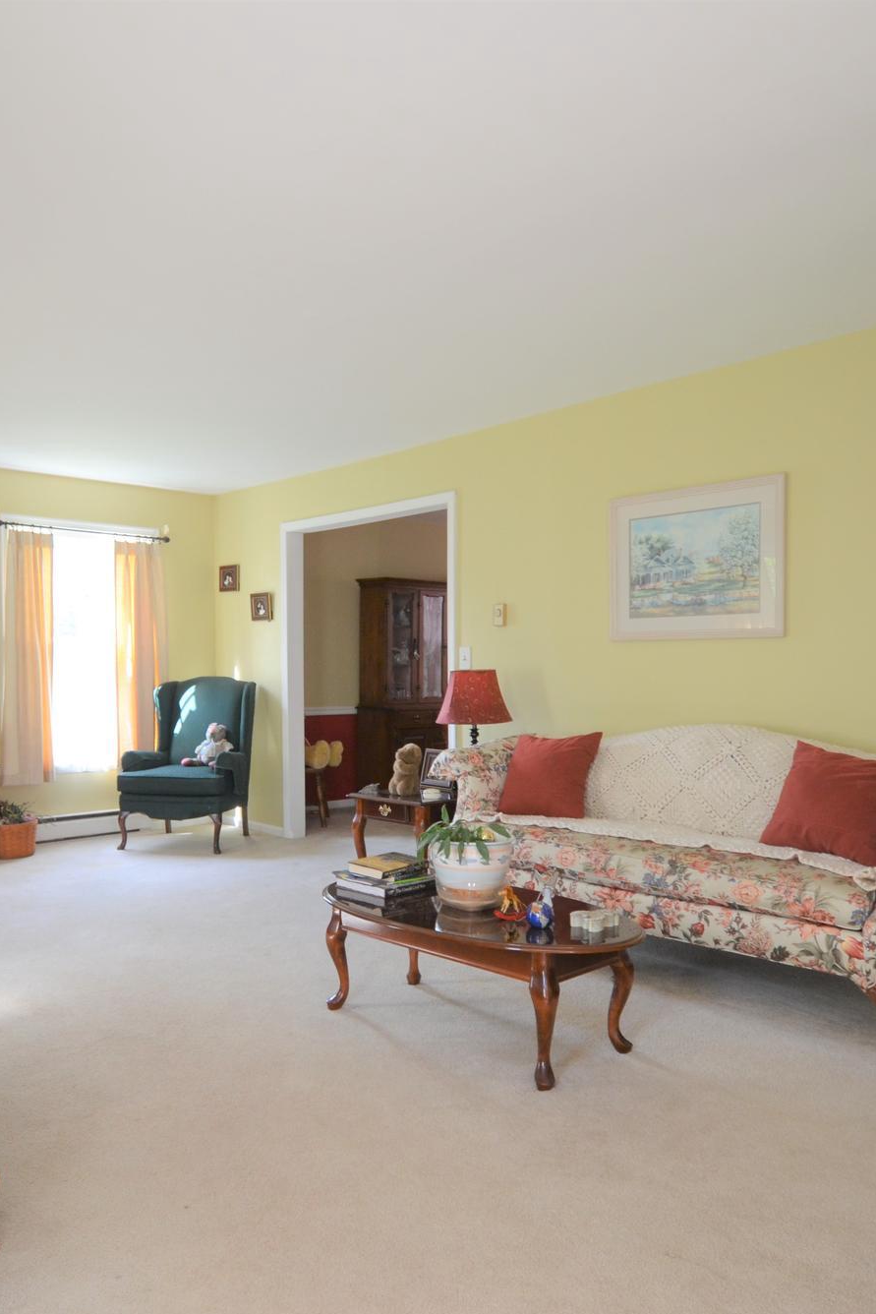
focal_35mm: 26
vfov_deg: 68.6
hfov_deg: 48.5
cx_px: 326
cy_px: 666
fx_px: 963
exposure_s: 1/80
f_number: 4.5
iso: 400
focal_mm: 11.5
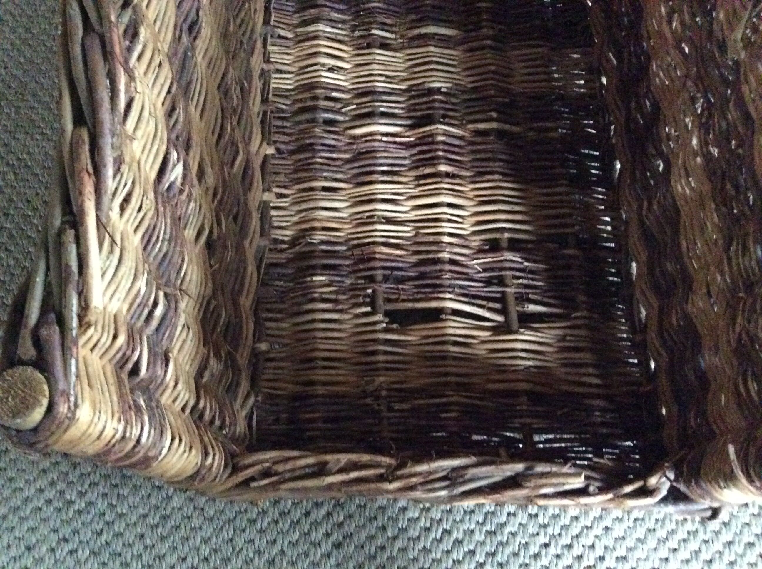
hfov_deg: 56.9
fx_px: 703
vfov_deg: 44.1
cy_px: 284
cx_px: 381
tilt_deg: -69.6
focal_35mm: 32
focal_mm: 3.3
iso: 800
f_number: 2.4
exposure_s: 1/17
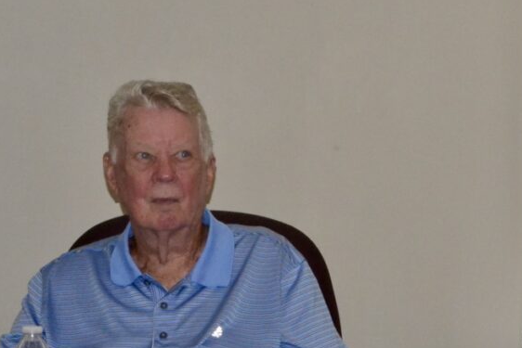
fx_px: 2972
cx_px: 428
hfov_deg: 10.0
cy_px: 298
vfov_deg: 6.7
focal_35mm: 205
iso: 3200
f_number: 22
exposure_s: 1/60
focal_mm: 75
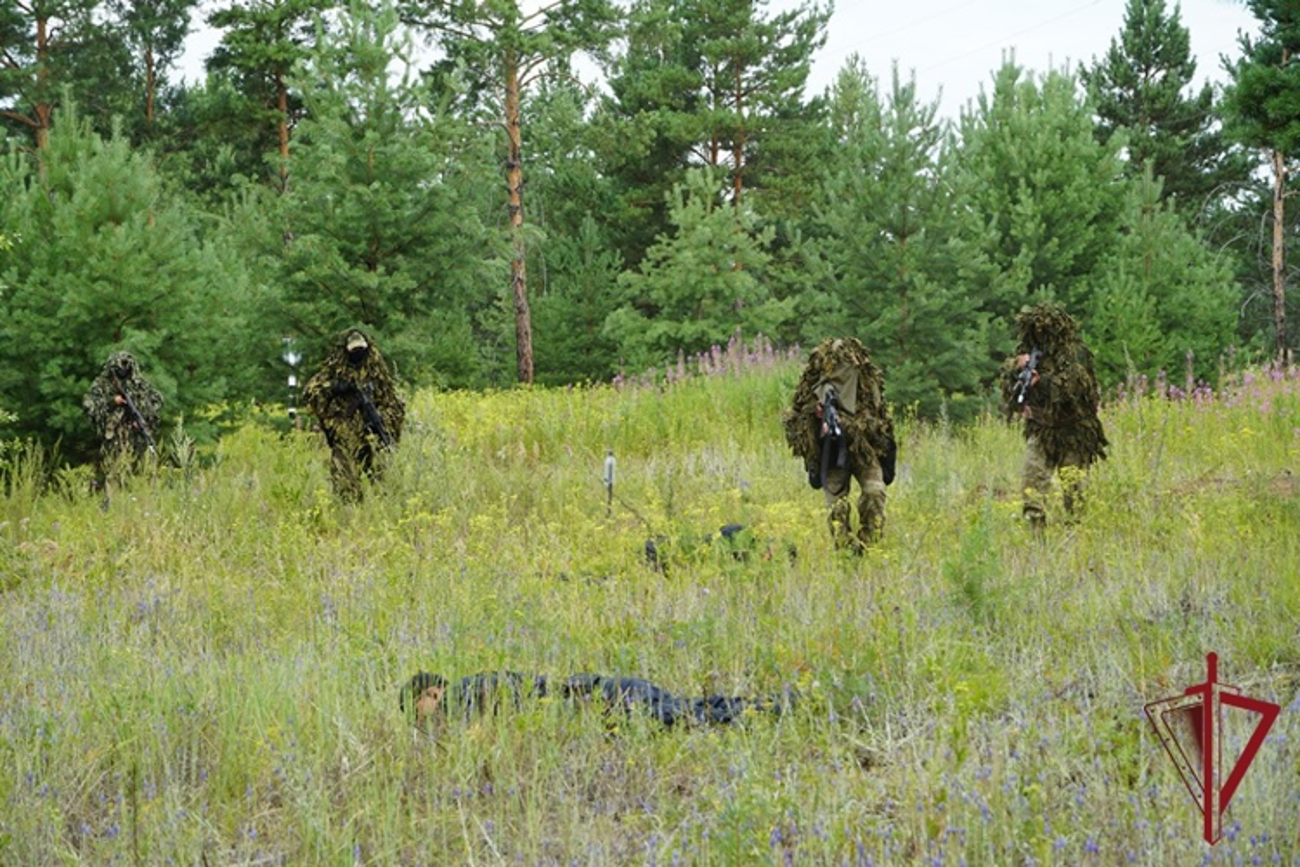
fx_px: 3466
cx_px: 650
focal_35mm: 96
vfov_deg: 14.3
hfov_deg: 21.2
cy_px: 434
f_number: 6.3
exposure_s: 1/100
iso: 100
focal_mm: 64
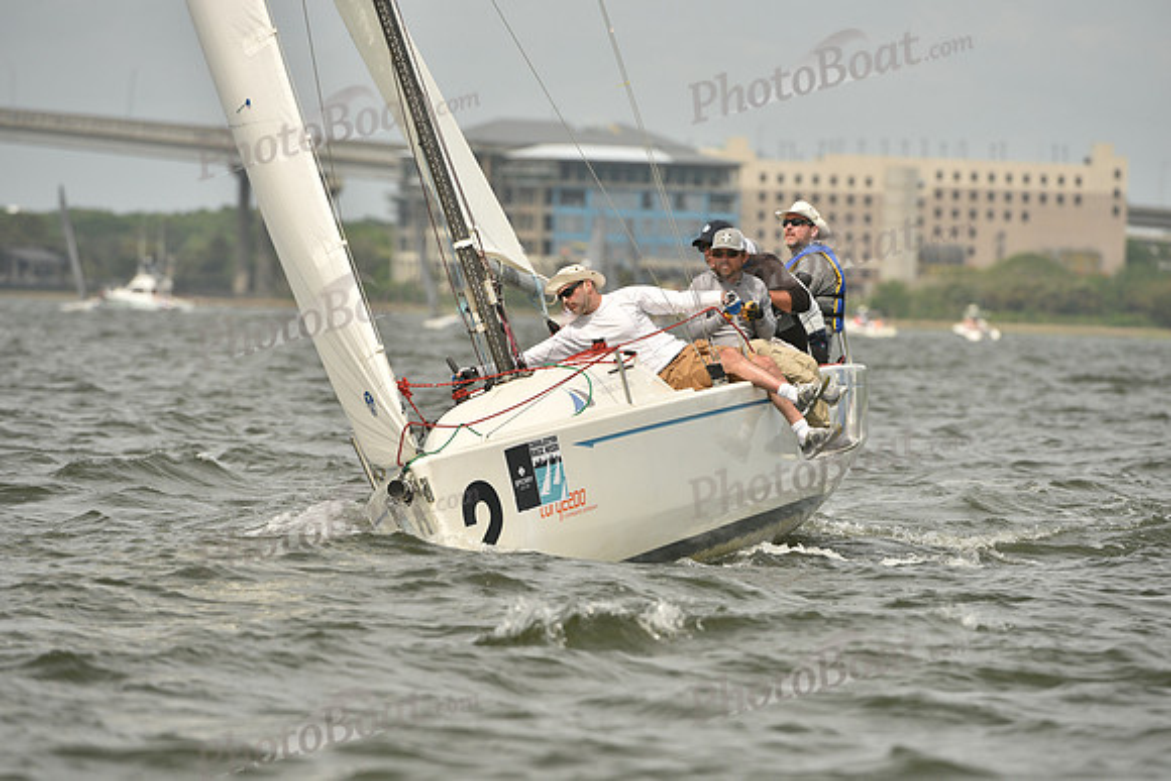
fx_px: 13014
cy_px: 390
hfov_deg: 5.2
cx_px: 586
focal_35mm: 400
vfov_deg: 3.4
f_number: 6.3
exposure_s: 1/1600
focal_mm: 400
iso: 320
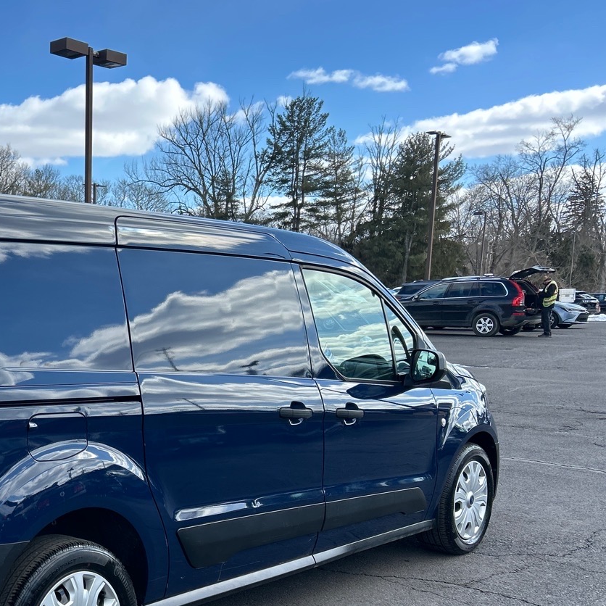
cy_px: 400
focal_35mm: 44
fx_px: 871
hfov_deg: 35.4
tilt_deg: -7.7
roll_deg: -1.2
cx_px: 30
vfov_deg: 38.0
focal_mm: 5.7
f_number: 1.5
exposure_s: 1/2299
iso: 50
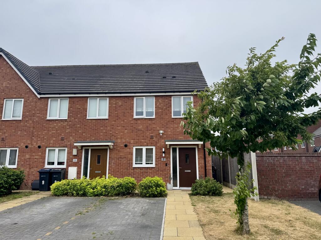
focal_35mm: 24
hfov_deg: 71.6
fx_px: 223
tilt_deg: +12.8
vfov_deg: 56.8
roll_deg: -0.6
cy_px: 120
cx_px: 160
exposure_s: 1/3413
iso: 80
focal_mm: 6.76
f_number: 1.78
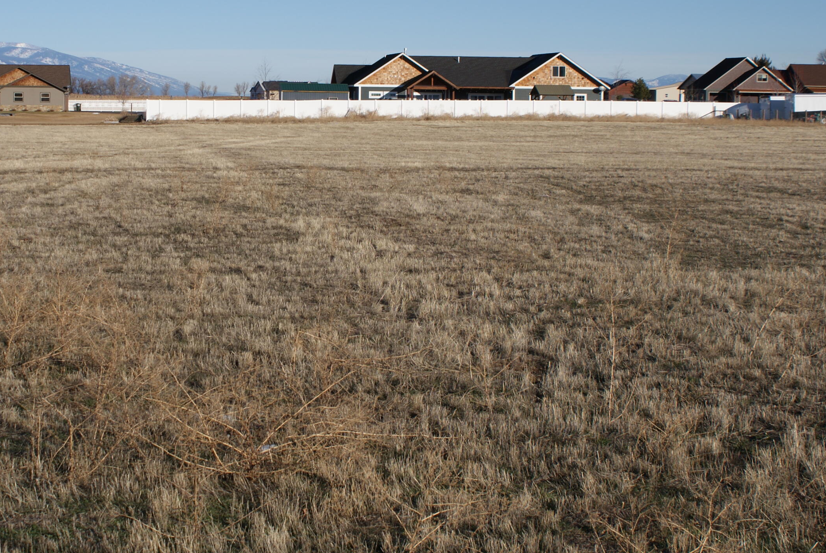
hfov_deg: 31.2
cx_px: 288
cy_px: 193
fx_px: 1470
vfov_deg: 21.2
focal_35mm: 64
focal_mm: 30
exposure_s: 1/250
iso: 100
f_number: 10
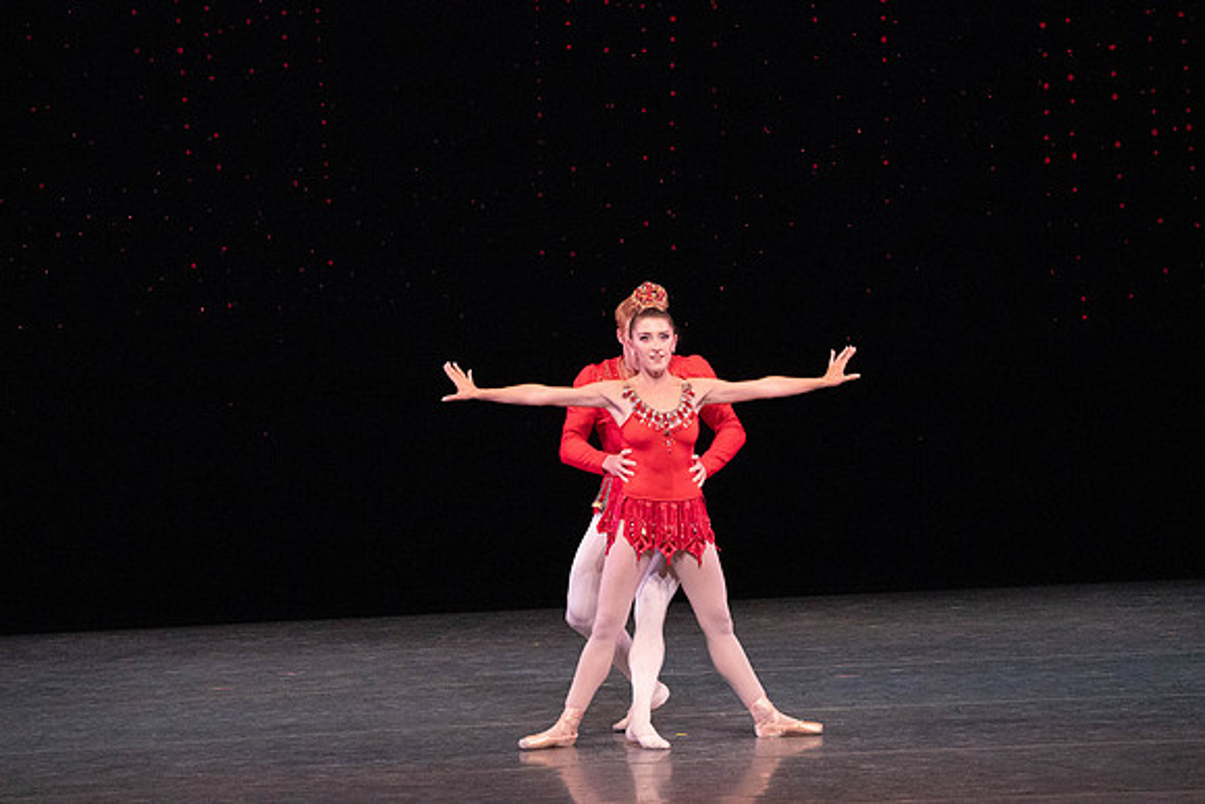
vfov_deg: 4.3
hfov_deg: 6.4
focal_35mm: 321
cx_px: 602
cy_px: 402
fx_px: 10747
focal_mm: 321
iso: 16000
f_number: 11
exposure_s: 1/500
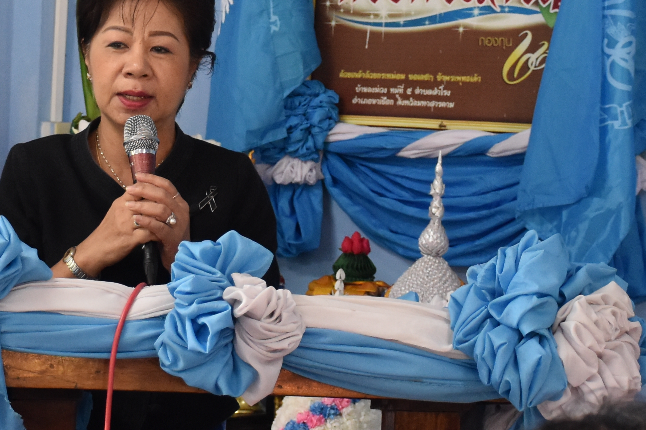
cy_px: 39
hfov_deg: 14.7
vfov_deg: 9.8
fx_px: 2494
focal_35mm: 139
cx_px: 240
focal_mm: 30
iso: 1400
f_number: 4
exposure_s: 1/60
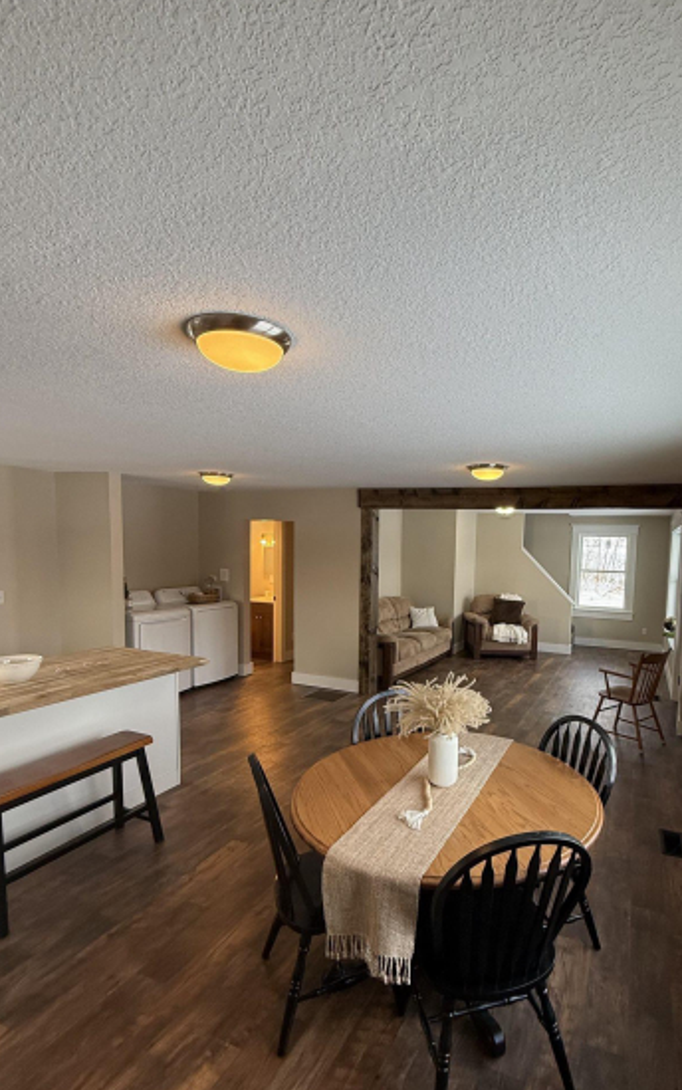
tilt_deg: -4.6
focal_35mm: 18
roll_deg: -0.9
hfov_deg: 63.9
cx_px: 436
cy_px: 600
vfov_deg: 90.8
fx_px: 535
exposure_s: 1/120
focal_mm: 2.22
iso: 125
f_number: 2.2
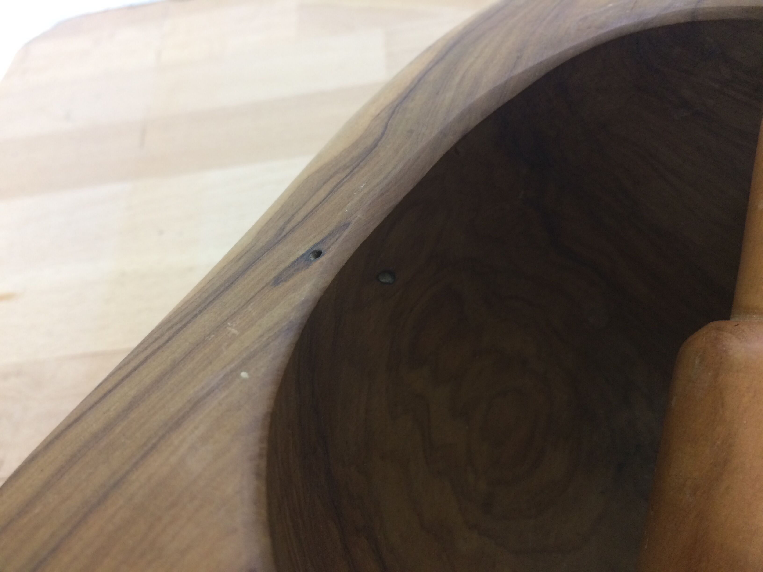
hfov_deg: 61.7
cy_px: 286
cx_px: 382
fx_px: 639
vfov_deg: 48.2
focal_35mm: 29
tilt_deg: -49.4
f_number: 2.2
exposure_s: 1/33
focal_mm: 4.15
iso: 125
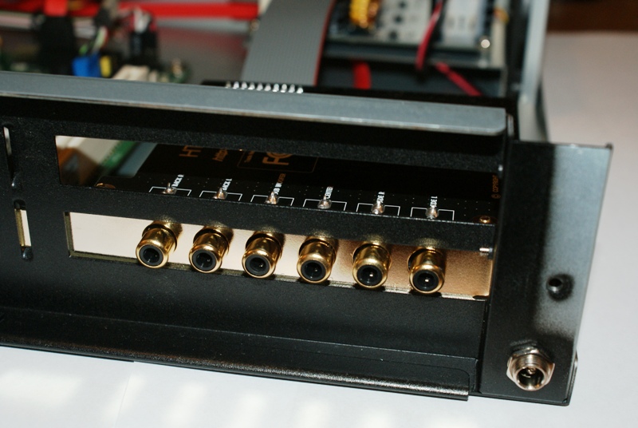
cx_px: 319
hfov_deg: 37.8
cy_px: 214
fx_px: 932
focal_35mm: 52
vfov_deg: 25.8
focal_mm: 35
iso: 400
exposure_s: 1/60
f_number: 6.3
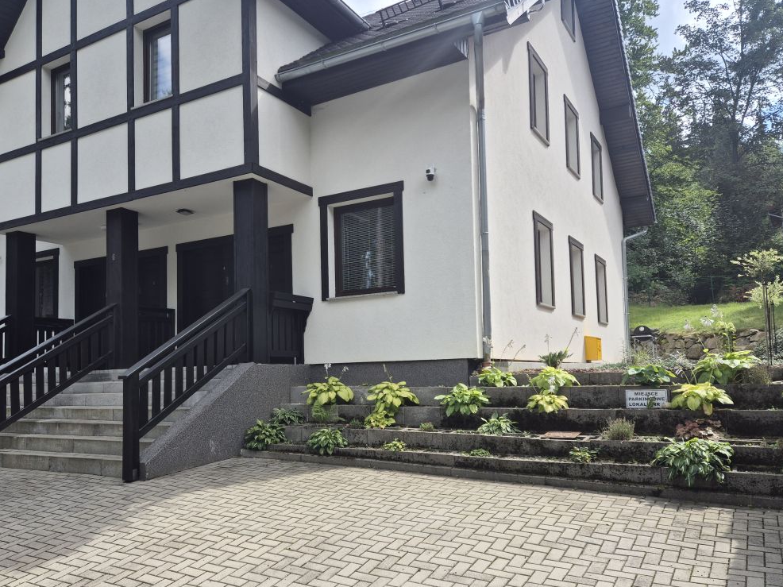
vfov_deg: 49.5
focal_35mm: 28
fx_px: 633
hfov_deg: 63.4
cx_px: 374
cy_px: 342
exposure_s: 1/690
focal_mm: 5.4
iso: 25
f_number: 1.8
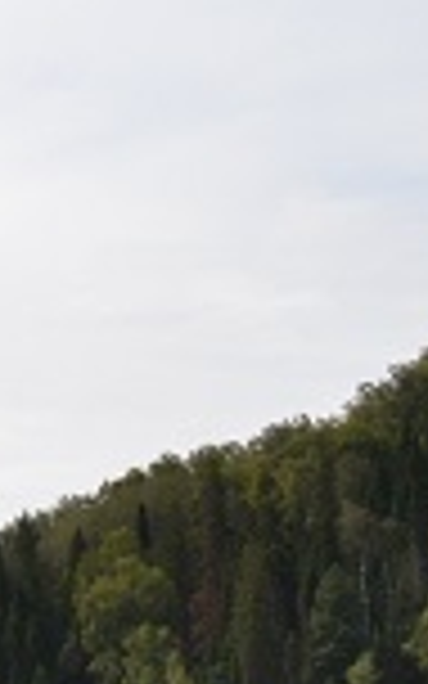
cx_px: -1095
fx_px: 2706
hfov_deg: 7.3
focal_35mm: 145
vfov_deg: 13.9
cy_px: 857
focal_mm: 18
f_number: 10
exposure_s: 1/200
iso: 100
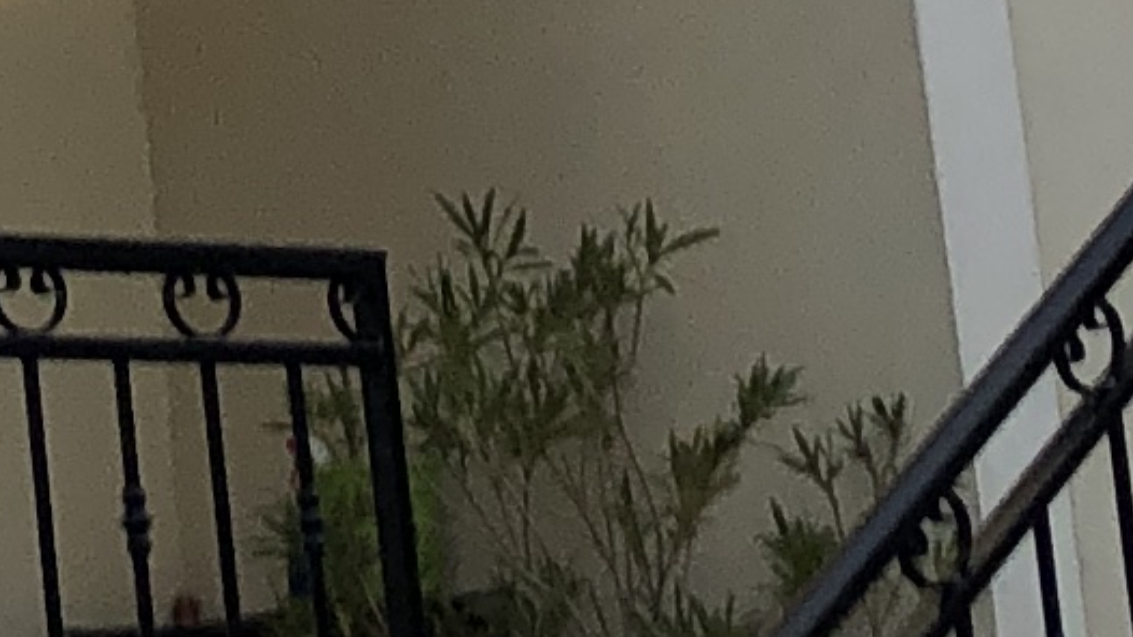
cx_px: -306
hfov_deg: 9.1
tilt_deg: +19.3
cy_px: -1526
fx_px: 7031
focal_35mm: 234
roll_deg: +3.2
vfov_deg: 4.9
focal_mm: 3.99
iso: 20
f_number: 1.8
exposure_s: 1/727
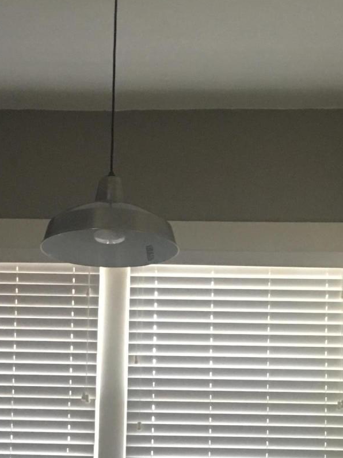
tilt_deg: +4.9
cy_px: 459
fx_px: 965
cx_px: 148
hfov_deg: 20.1
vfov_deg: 25.4
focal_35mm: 73
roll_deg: -2.7
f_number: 2.2
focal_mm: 4.15
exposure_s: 1/10
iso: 80
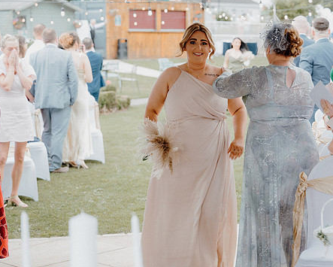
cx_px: 177
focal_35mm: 86
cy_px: 124
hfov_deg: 22.2
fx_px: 848
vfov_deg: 17.9
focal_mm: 70
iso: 125
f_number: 3.5
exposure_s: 1/200
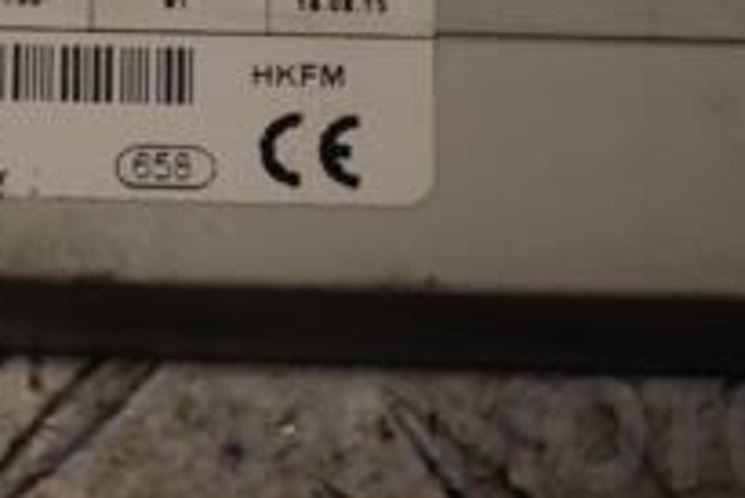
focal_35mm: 241
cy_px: -51
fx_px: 5000
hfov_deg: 8.5
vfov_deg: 5.7
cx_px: -11
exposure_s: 1/125
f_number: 5.6
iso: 100
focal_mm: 55
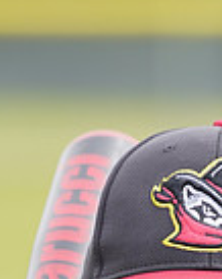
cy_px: 532
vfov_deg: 1.7
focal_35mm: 1110
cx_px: 142
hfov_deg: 1.4
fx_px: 9147
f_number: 6.3
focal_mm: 279
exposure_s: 1/250
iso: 100
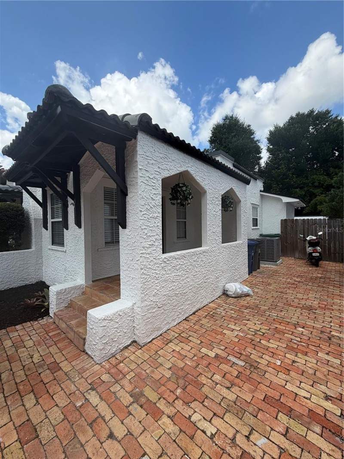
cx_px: 172
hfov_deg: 85.7
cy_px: 230
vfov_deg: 102.1
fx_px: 185
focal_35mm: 14
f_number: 2.2
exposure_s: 1/770
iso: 32
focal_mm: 2.22
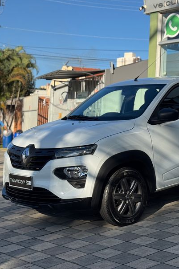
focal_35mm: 67
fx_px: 500
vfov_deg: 30.1
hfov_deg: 20.2
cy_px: 134
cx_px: 124
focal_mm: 6.76
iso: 64
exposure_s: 1/4310
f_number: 1.78
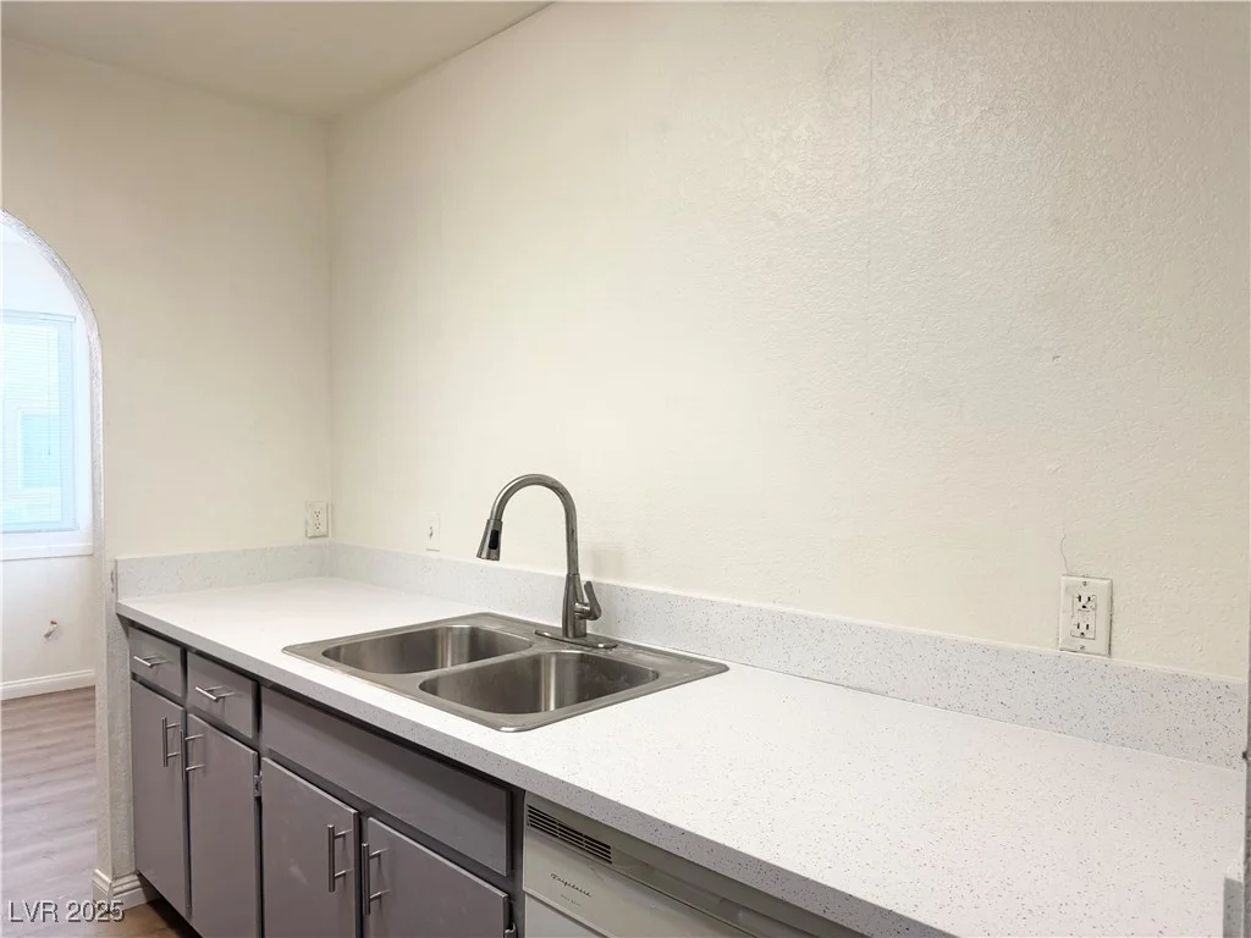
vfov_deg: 56.8
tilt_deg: -1.1
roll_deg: +0.0
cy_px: 469
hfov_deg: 71.6
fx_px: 867
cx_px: 626
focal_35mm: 24
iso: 160
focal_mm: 6.76
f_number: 1.78
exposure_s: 1/120
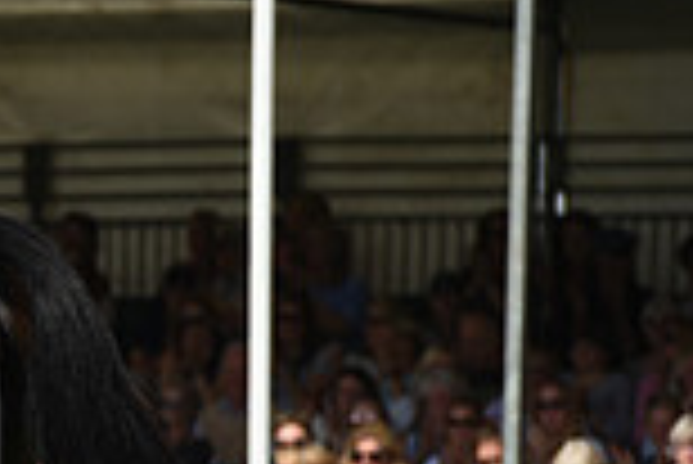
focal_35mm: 751
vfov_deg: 1.8
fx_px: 14470
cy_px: 378
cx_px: -513
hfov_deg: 2.7
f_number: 6.3
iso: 160
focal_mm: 200
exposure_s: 1/1250
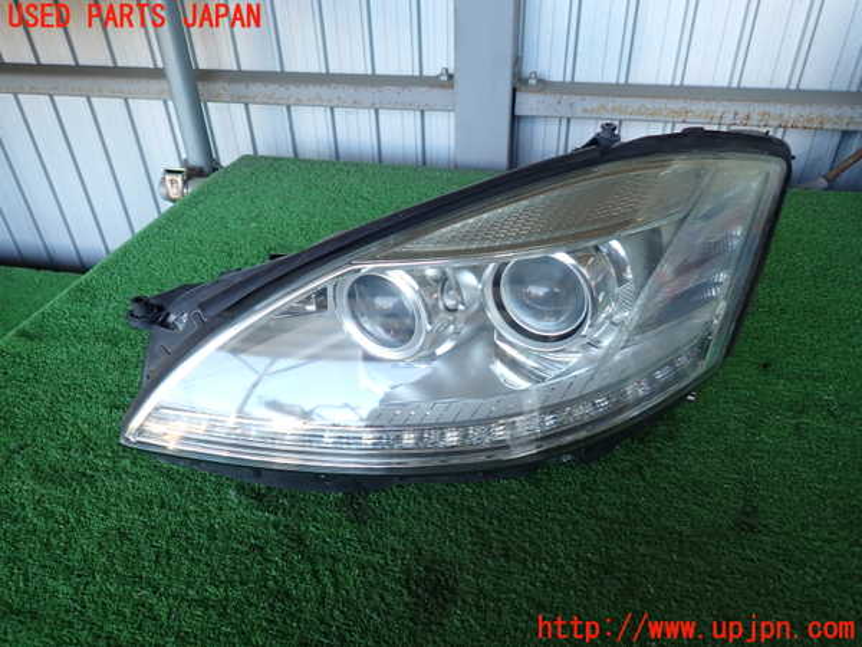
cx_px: 431
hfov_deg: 69.4
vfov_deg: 54.9
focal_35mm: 25
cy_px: 324
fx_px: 623
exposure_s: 1/60
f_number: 2
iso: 100
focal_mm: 4.5
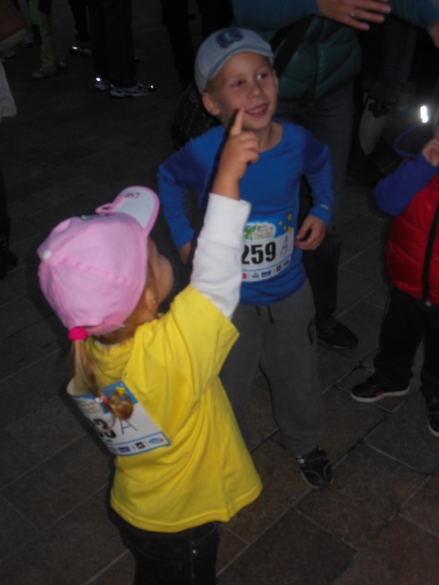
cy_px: 292
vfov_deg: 43.9
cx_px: 220
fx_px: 727
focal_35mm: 43
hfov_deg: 33.6
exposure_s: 1/30
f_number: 3.8
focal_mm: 7.7
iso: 200
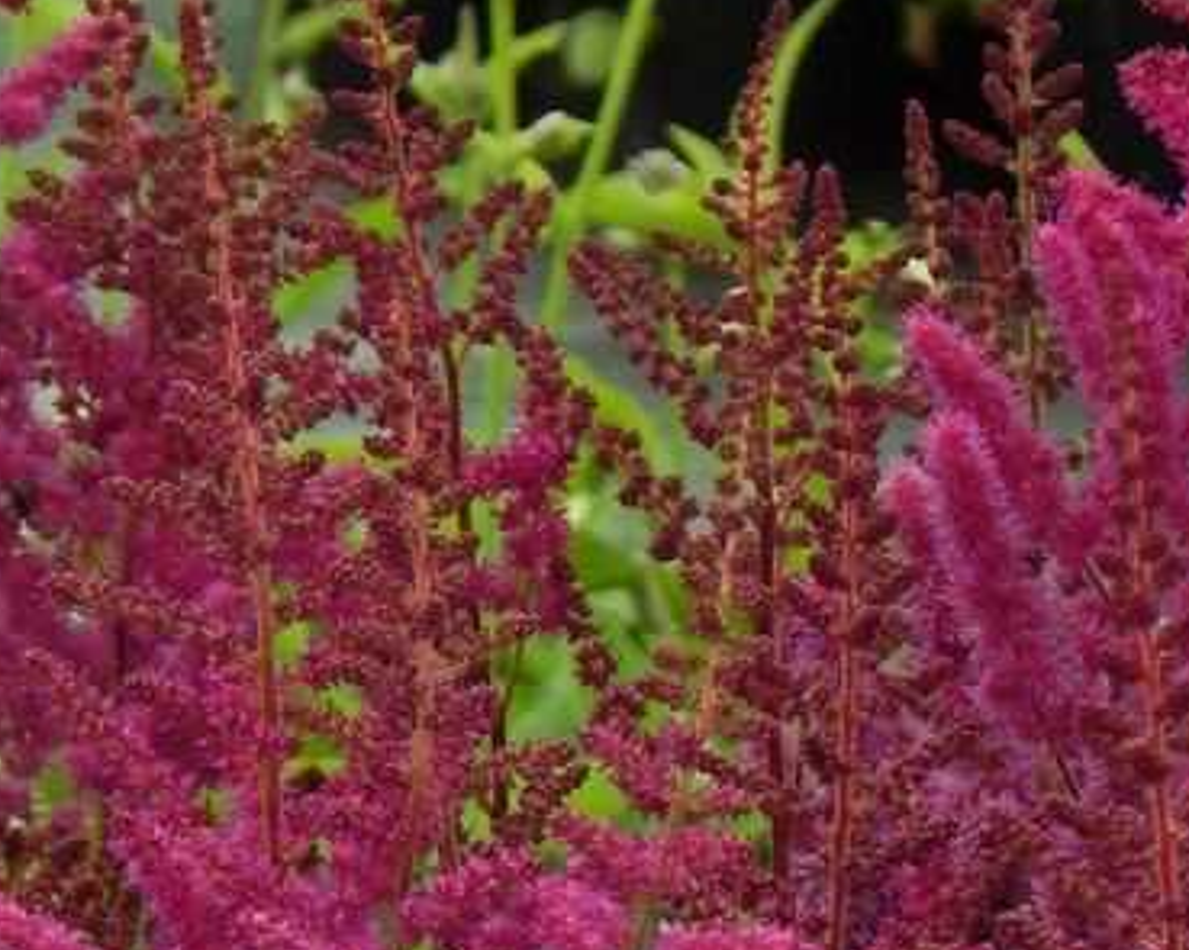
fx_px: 18399
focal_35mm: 523
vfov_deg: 3.0
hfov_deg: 3.7
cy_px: 944
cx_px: 450
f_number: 5.6
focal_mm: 44
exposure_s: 1/200
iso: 160
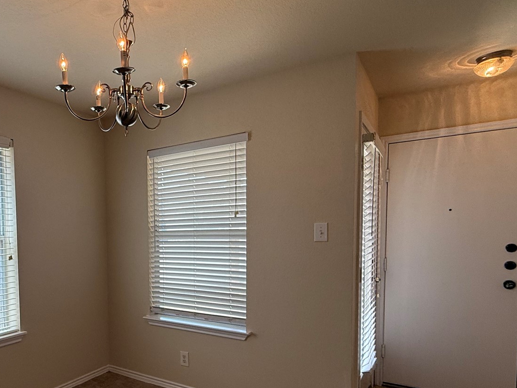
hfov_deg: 63.3
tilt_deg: -3.4
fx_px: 388
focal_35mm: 26
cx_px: 128
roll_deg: +1.3
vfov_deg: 52.2
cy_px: 253
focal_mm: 2.22
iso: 50
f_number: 2.2
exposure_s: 1/196
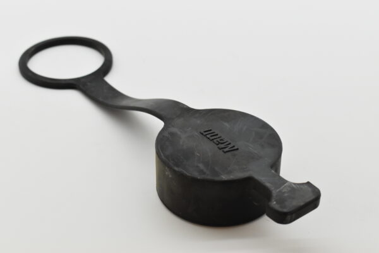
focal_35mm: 72
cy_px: 126
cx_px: 190
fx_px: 758
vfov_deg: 18.9
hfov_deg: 28.1
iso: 1600
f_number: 8
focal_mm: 48
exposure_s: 1/1250
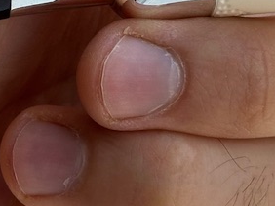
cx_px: 50
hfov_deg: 9.1
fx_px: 1730
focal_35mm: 218
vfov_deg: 6.7
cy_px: -90
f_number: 1.78
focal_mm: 6.86
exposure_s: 1/659
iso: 64
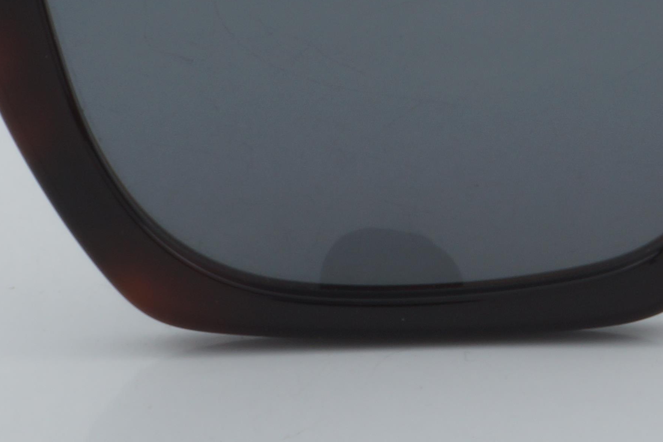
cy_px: -82
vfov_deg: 6.0
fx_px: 4212
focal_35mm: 229
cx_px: 923
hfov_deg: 8.8
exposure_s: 1/3
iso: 100
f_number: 32
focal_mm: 45
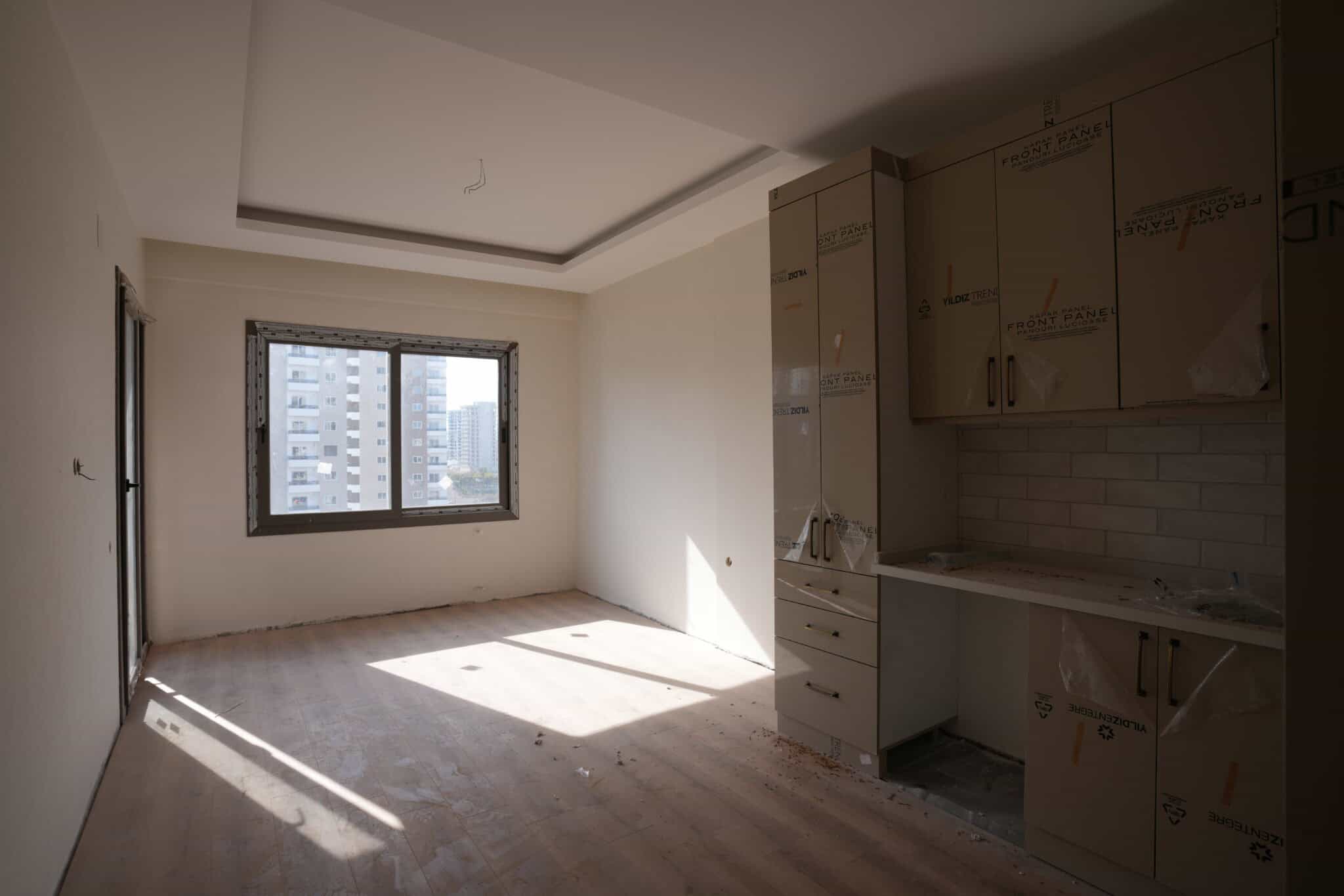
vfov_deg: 70.4
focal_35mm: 17
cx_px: 672
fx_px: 635
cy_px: 448
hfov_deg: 93.3
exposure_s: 1/125
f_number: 5.6
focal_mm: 17
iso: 100
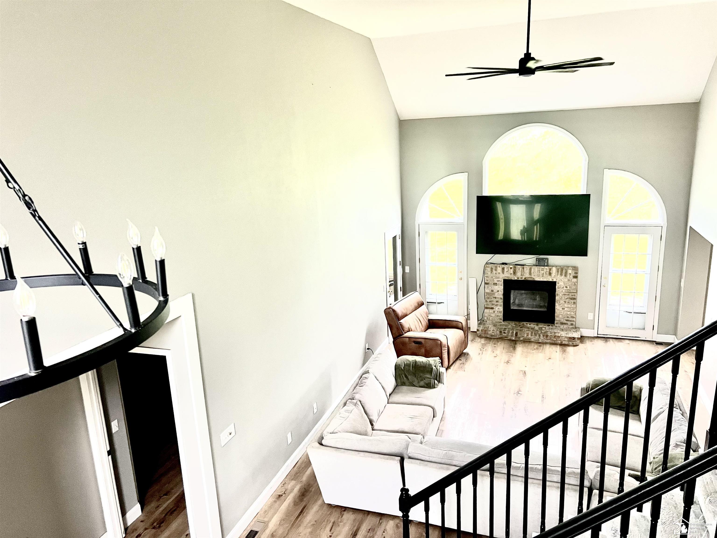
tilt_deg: -15.2
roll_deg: +2.3
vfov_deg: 53.1
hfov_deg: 67.3
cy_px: 269
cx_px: 358
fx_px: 539
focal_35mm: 26
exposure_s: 1/60
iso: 400
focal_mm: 5.7
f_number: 1.5
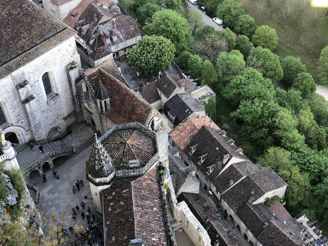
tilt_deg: -48.6
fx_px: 493
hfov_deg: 36.8
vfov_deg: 28.0
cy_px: 123
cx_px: 164
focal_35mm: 52
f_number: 2.4
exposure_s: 1/60
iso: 20
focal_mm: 6
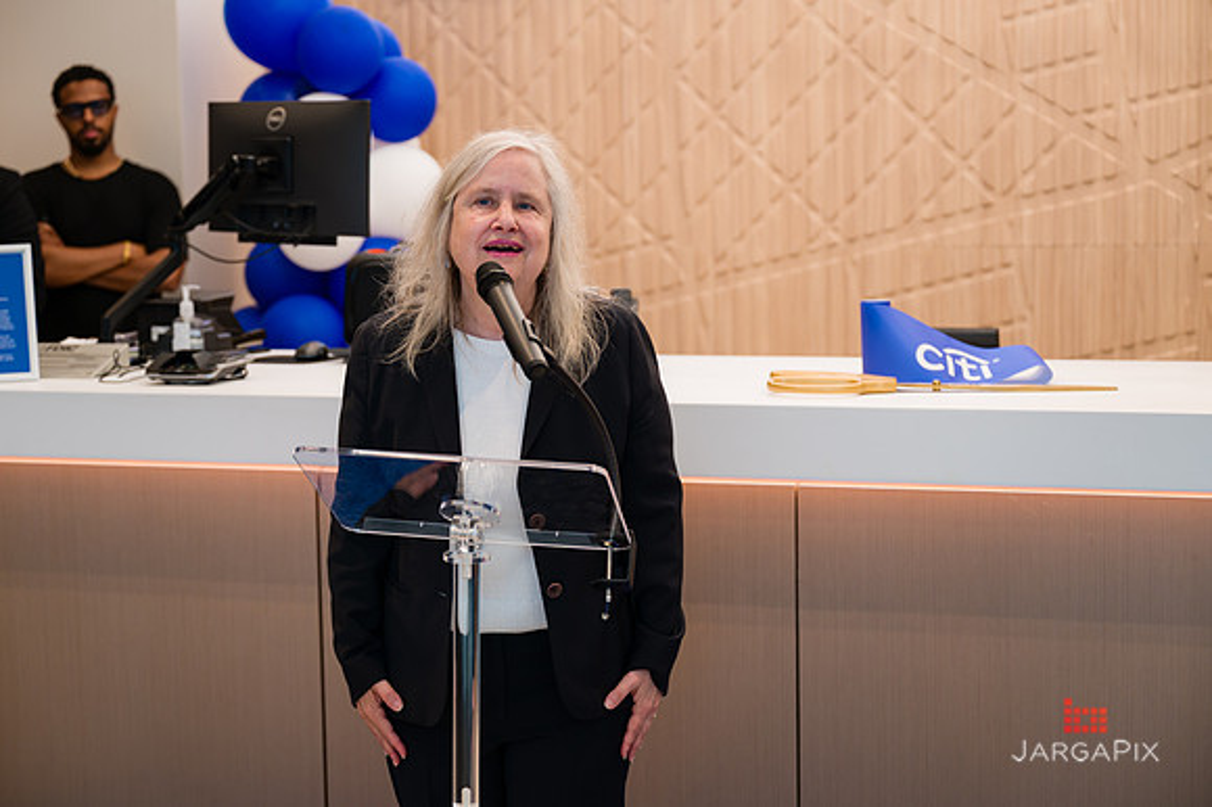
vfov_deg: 22.1
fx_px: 2063
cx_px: 606
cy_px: 404
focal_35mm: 61
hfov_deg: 32.7
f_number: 3.2
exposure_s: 1/200
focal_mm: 60
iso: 400
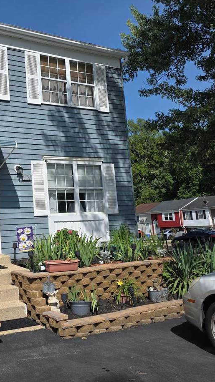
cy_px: 183
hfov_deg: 31.9
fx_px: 355
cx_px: 18
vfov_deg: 56.6
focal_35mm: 35
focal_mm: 6.3
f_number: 1.7
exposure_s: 1/7944
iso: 80
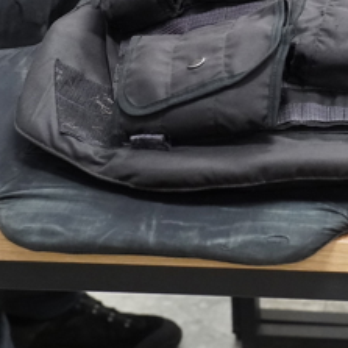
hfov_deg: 13.7
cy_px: 27
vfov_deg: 13.9
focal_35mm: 124
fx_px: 1415
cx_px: 384
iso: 8000
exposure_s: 1/250
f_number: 4
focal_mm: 29
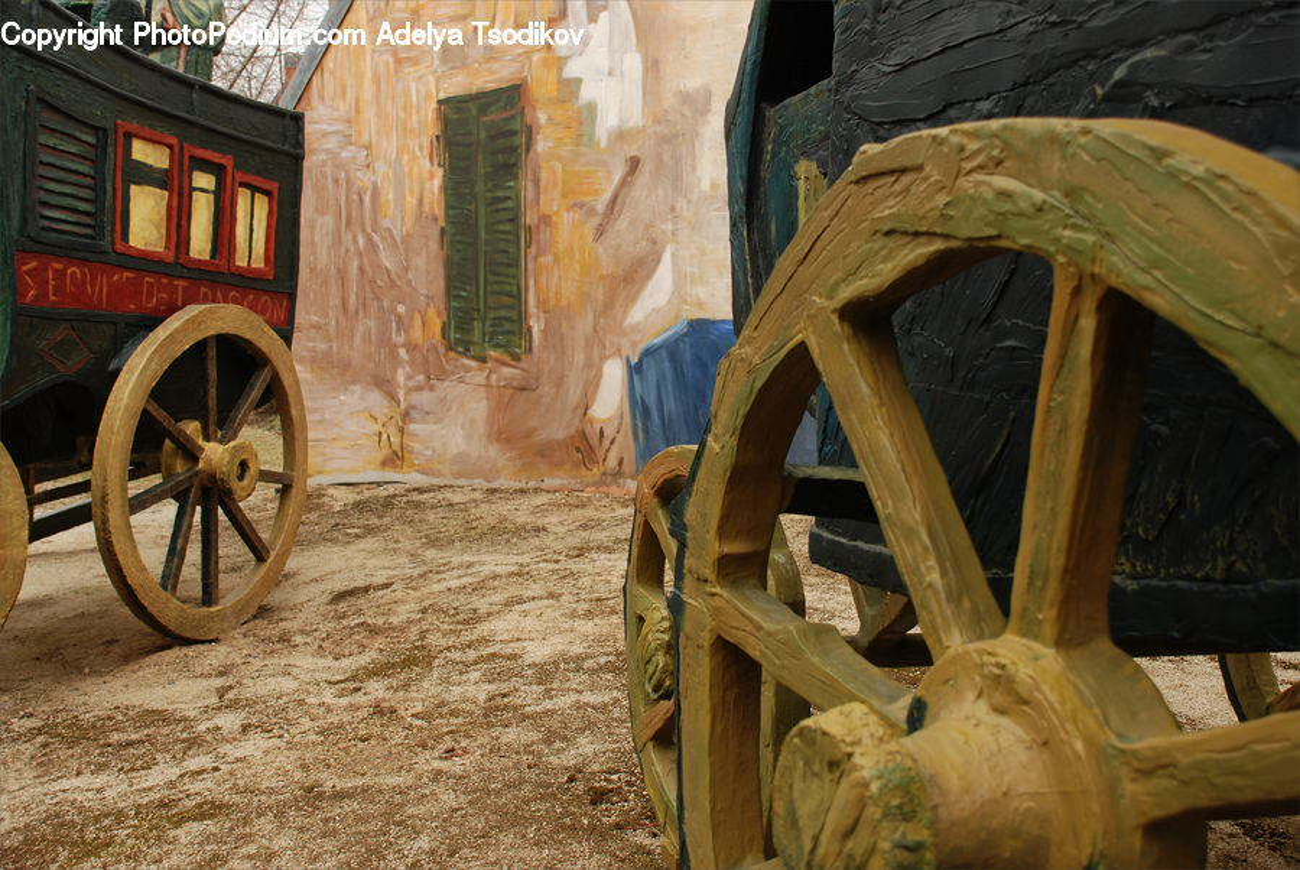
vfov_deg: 34.3
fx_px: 1410
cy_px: 435
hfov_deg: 49.5
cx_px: 650
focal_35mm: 39
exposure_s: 1/100
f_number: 5
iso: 100
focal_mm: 26
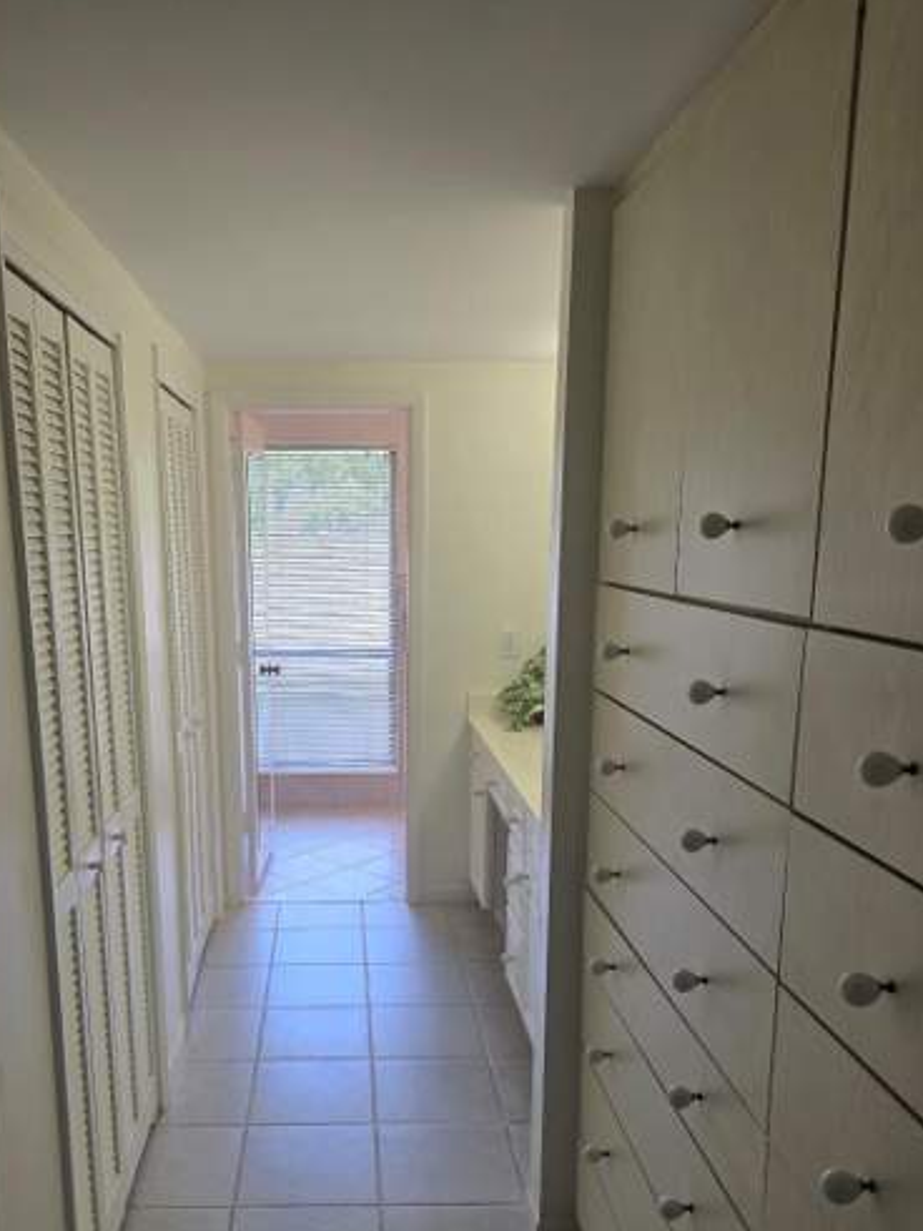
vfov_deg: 59.4
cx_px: 369
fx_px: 1067
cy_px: 752
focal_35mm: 30
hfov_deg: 46.5
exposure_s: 1/120
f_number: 1.8
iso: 25
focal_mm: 5.4
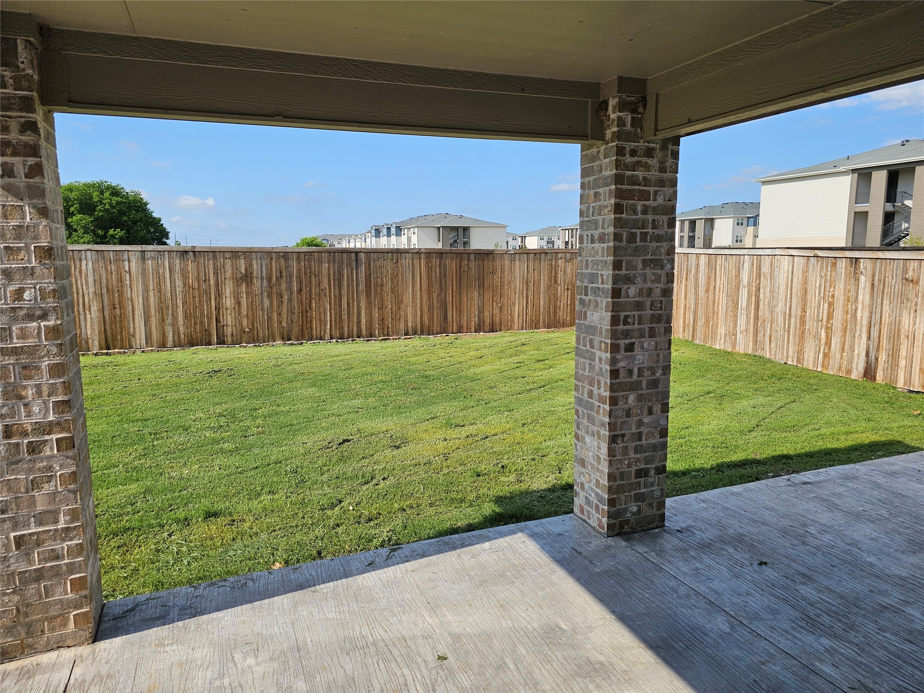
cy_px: 346
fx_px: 614
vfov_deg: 58.9
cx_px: 462
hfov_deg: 73.9
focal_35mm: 23
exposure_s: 1/794
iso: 10
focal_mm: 6.3
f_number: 1.7
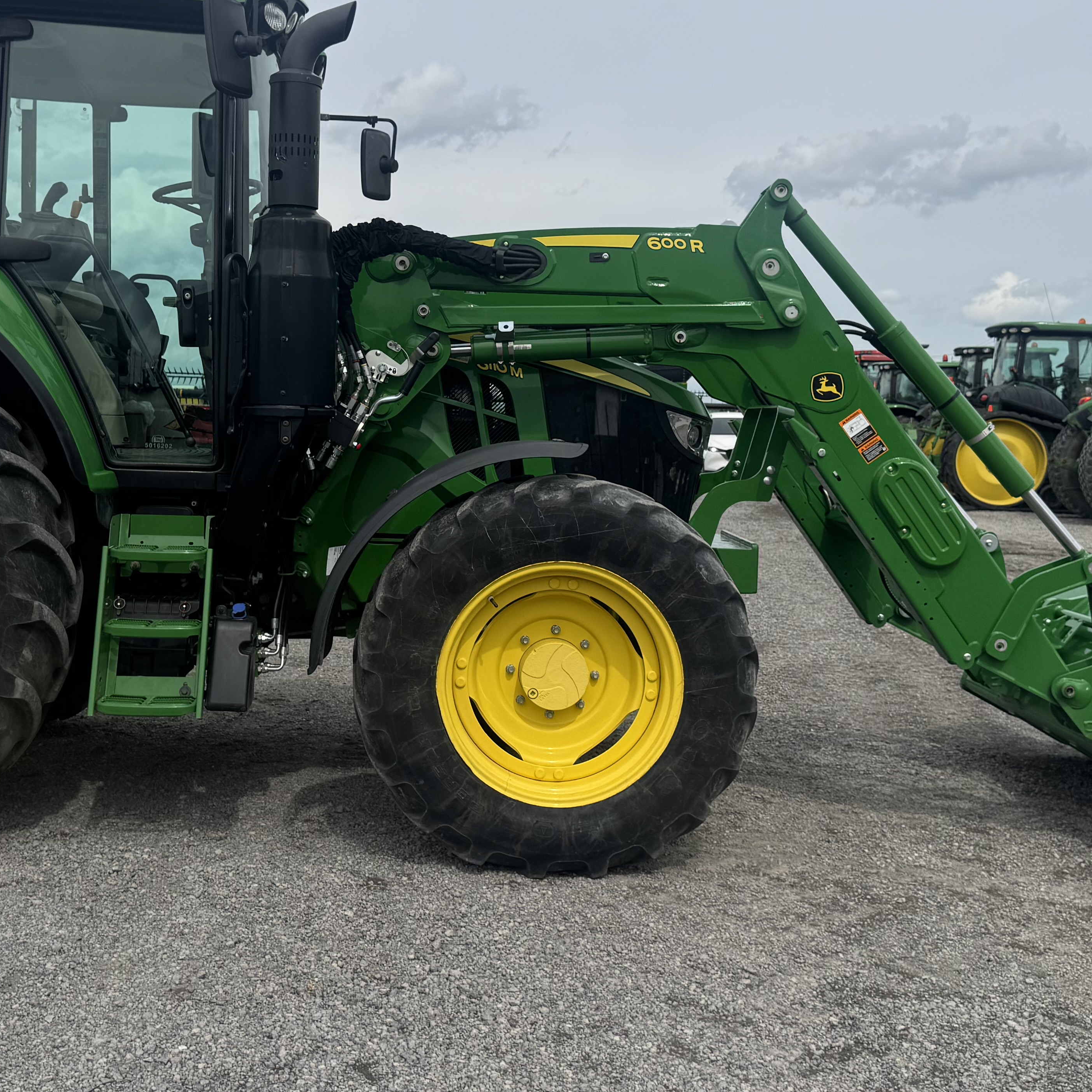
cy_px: 505
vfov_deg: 39.1
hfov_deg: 39.0
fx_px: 1535
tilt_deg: -2.8
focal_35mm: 43
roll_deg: -0.8
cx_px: 444
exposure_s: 1/5814
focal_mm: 6.76
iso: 80
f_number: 1.78
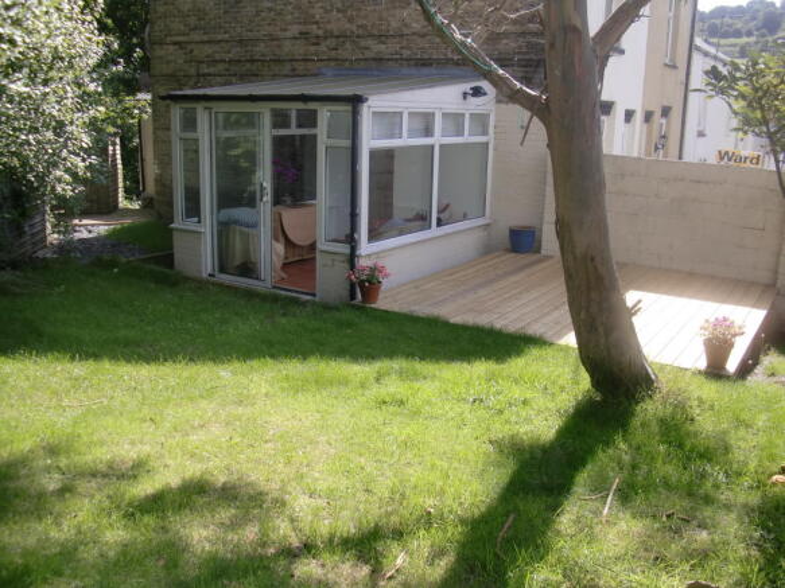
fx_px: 816
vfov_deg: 39.6
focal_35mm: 36
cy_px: 294
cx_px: 392
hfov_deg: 51.4
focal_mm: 6.3
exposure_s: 1/400
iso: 64
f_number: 2.8
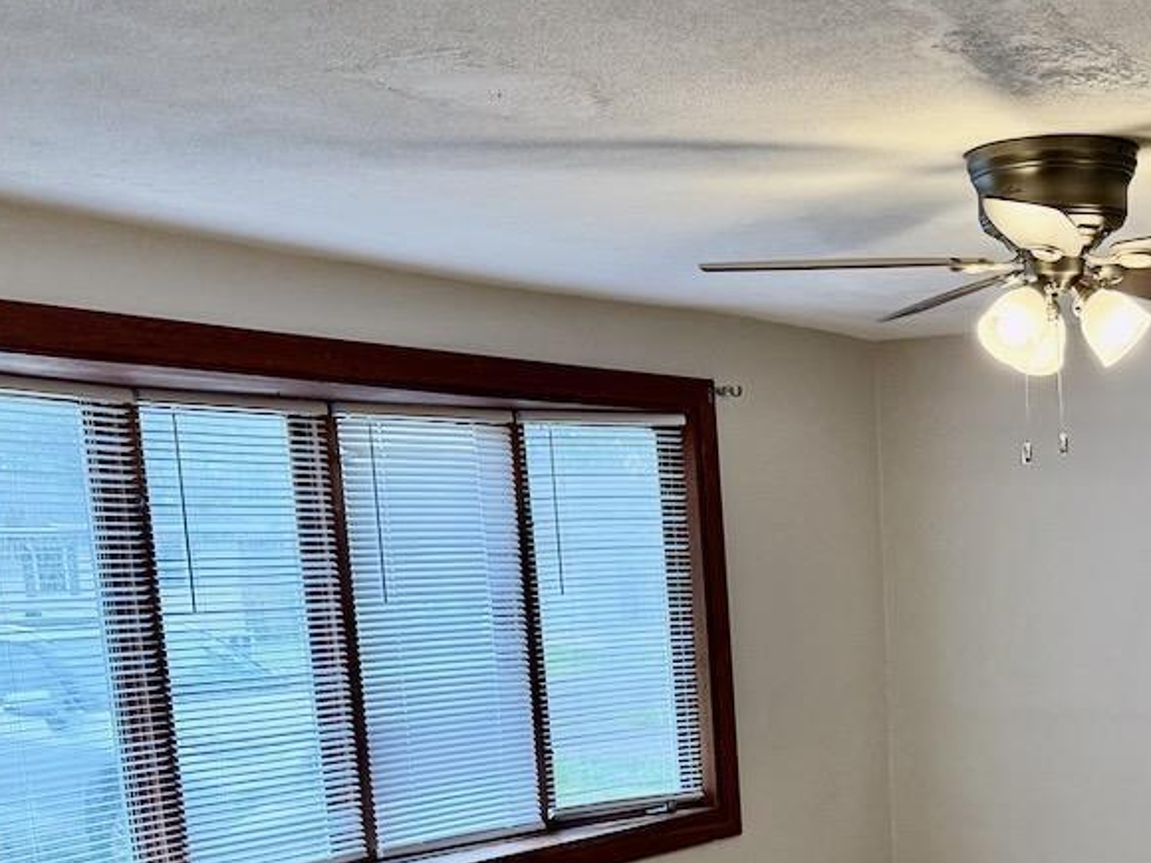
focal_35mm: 53
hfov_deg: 34.5
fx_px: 1762
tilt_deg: -11.7
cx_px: 994
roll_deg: +0.8
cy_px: 899
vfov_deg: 25.9
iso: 200
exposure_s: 1/145
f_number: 1.78
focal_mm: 6.76
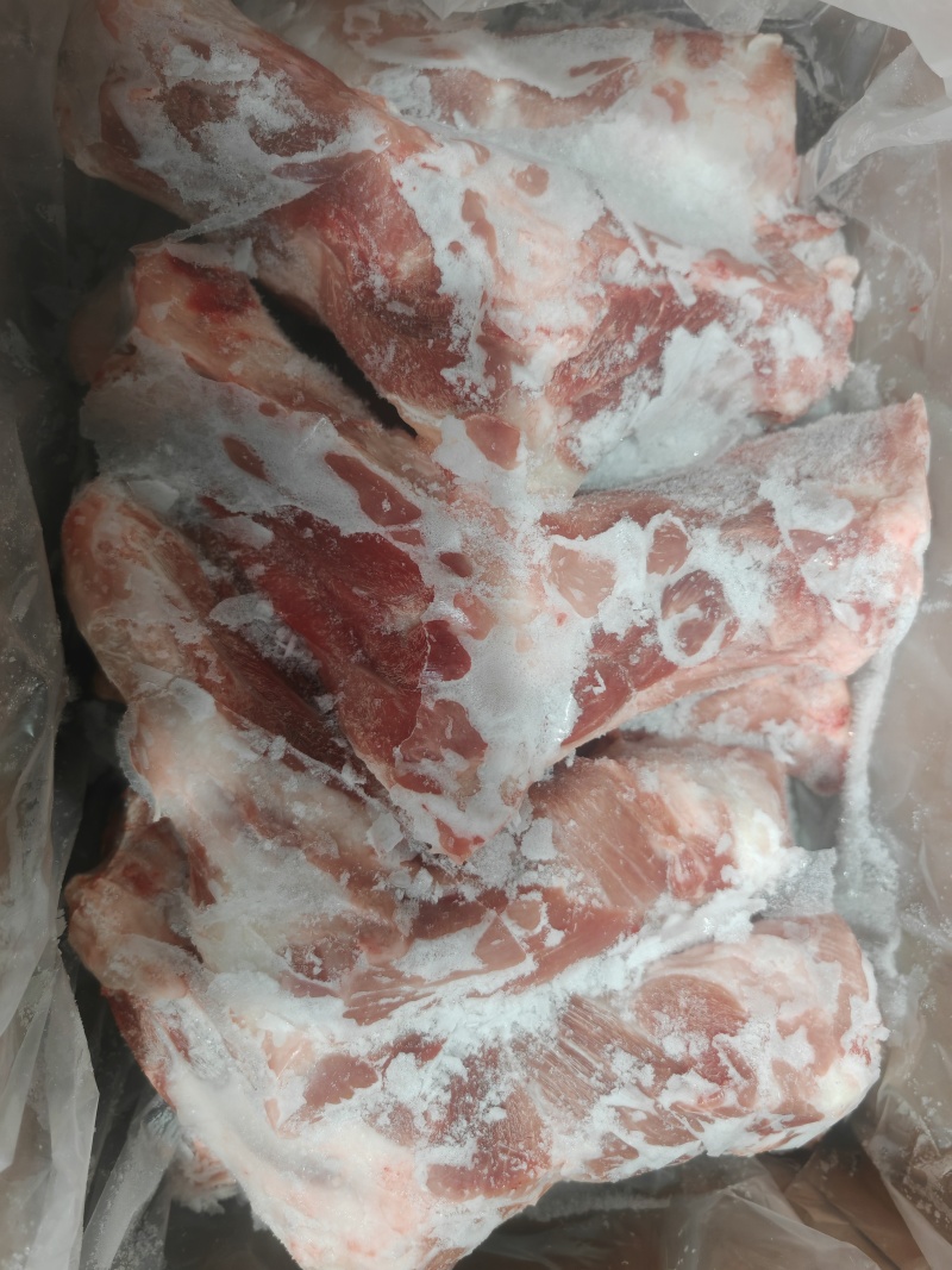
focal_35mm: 27
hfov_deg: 51.3
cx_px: 476
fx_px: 990
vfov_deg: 65.3
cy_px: 635
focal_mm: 7.62
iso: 250
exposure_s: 1/100
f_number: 1.6
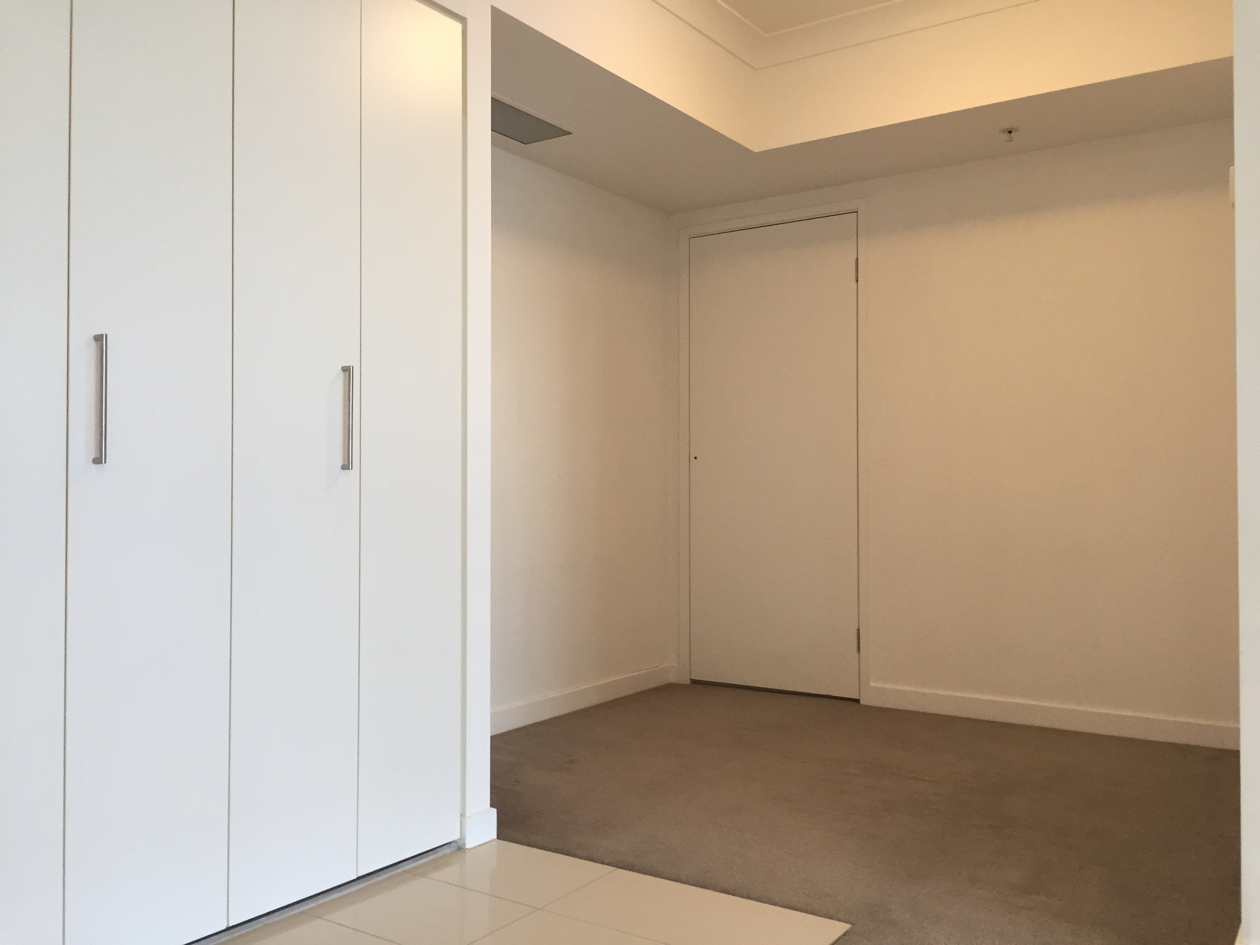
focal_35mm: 29
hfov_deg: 61.7
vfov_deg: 48.2
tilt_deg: -1.1
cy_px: 472
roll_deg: -1.1
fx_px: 1056
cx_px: 630
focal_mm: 4.15
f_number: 2.2
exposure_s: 1/33
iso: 125
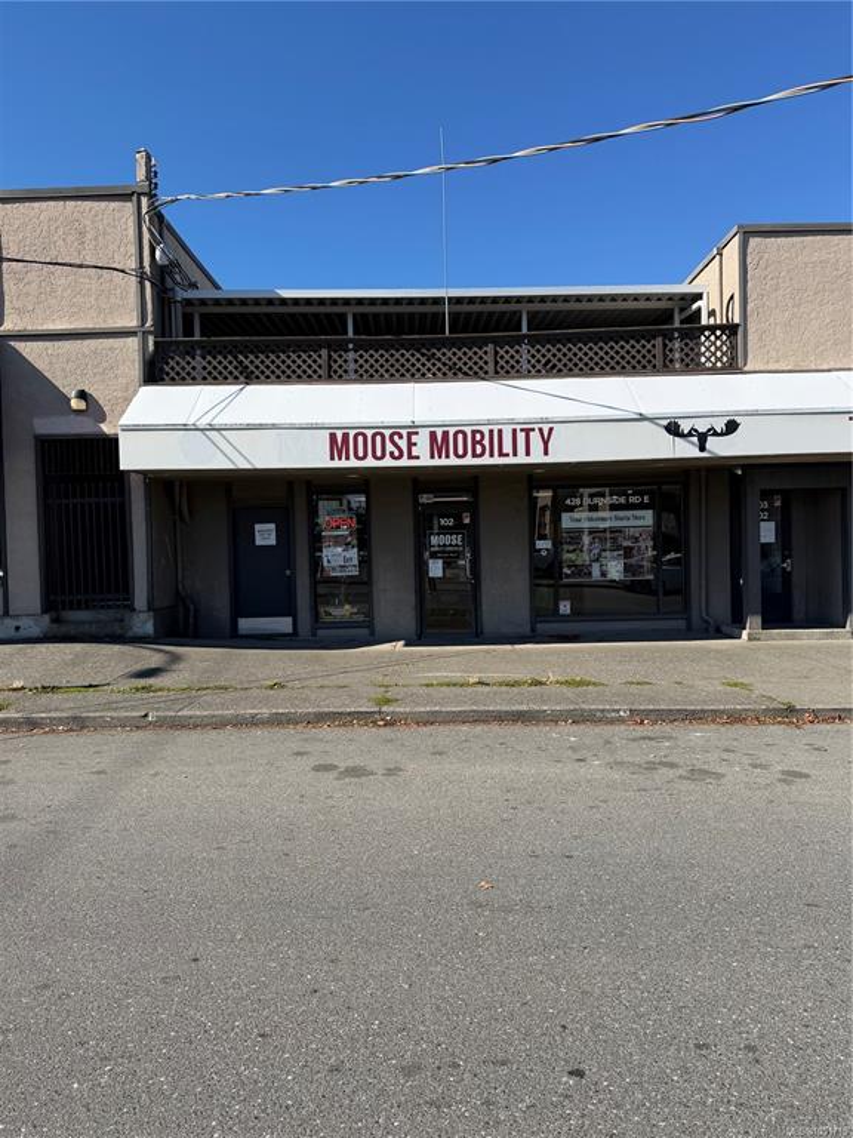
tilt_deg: -0.3
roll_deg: +1.2
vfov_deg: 71.6
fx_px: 789
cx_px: 426
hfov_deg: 56.8
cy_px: 569
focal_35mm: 24
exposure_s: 1/3759
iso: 80
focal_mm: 6.76
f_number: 1.78
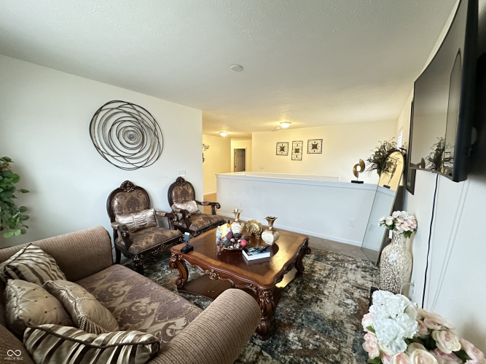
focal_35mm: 14
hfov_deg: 102.1
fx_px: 197
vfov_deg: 85.7
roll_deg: -0.5
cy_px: 182
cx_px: 243
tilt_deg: -5.8
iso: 800
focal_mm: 2.22
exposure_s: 1/40
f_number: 2.2
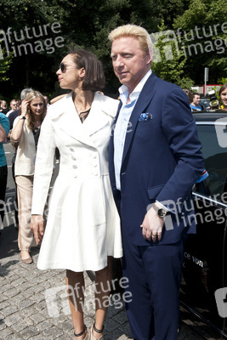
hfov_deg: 37.9
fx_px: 331
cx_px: 114
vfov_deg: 54.4
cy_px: 170
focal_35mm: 35
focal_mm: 35
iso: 640
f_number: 18
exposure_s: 1/320
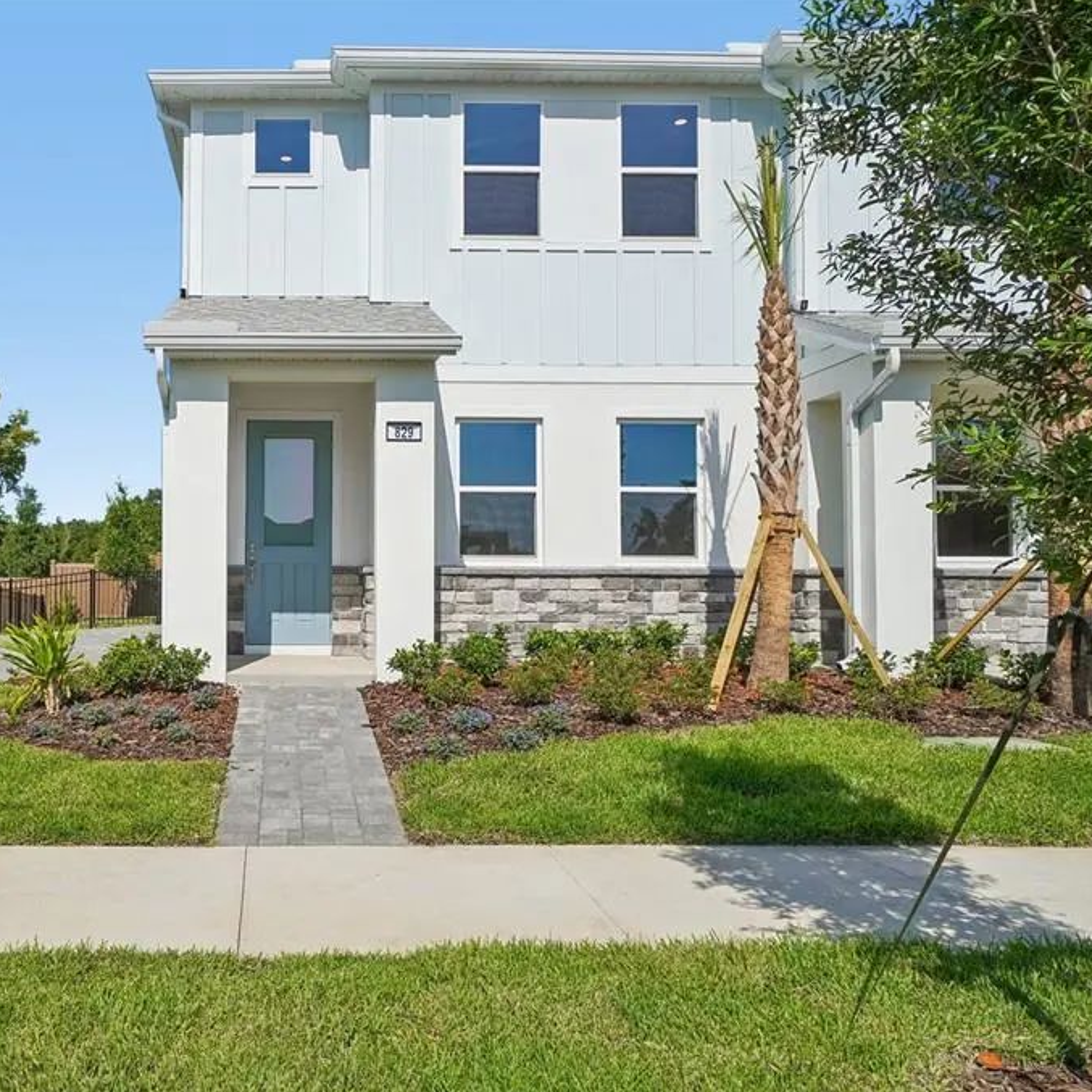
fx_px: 964
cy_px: 547
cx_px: 279
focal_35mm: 27
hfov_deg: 56.3
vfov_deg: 59.1
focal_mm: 14
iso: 100
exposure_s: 1/500
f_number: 8
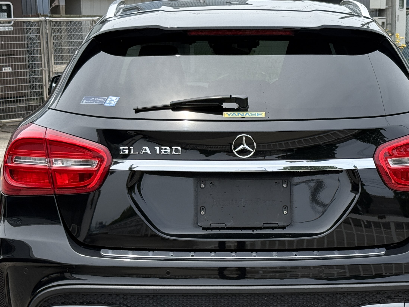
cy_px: 197
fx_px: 1052
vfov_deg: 16.6
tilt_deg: -8.6
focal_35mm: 89
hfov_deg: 22.0
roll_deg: +1.0
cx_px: 242
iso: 64
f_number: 1.78
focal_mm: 6.76
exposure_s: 1/2415
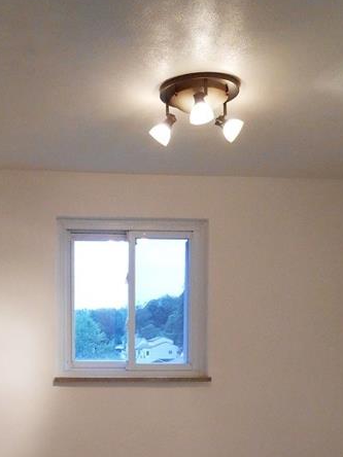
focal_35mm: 45
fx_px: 595
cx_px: 109
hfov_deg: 31.9
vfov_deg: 39.9
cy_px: 383
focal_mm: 4.6
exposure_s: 1/30
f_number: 3.5
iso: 400
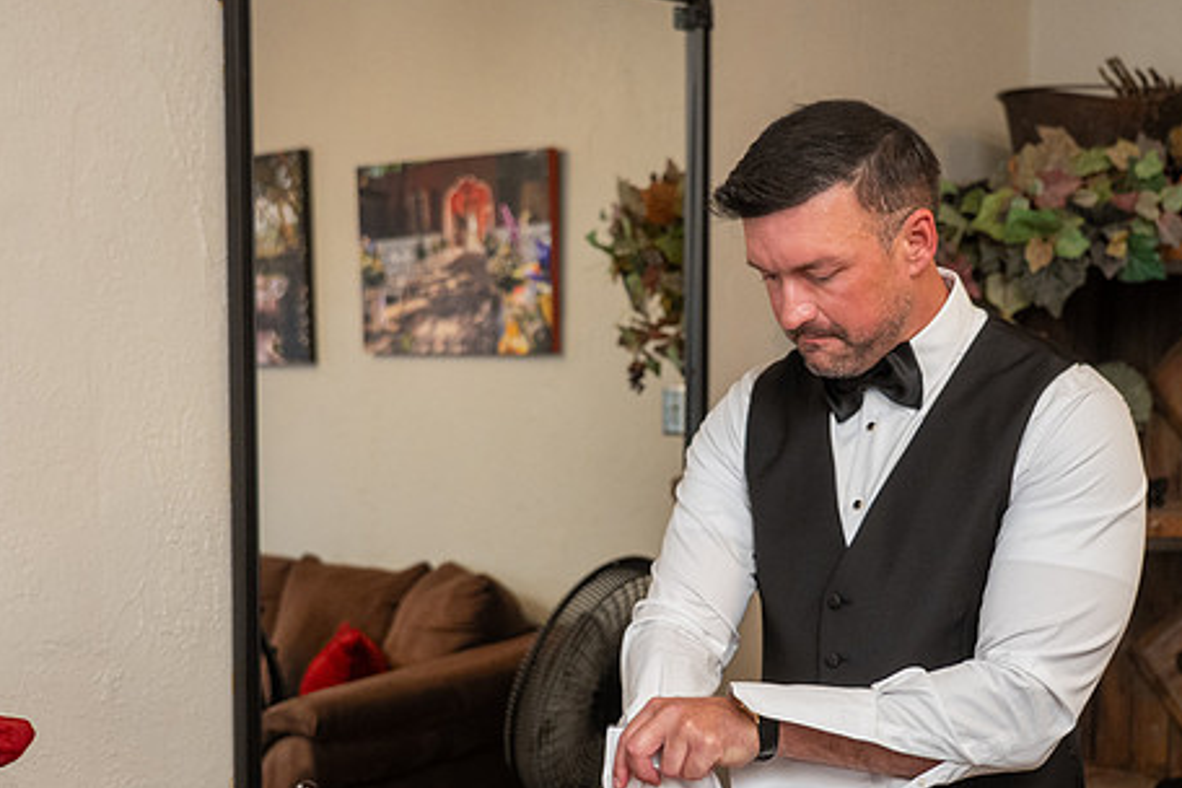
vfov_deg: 24.1
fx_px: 1839
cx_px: 604
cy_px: 491
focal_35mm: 56
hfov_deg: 35.6
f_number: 4
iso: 3200
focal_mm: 44
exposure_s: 1/80
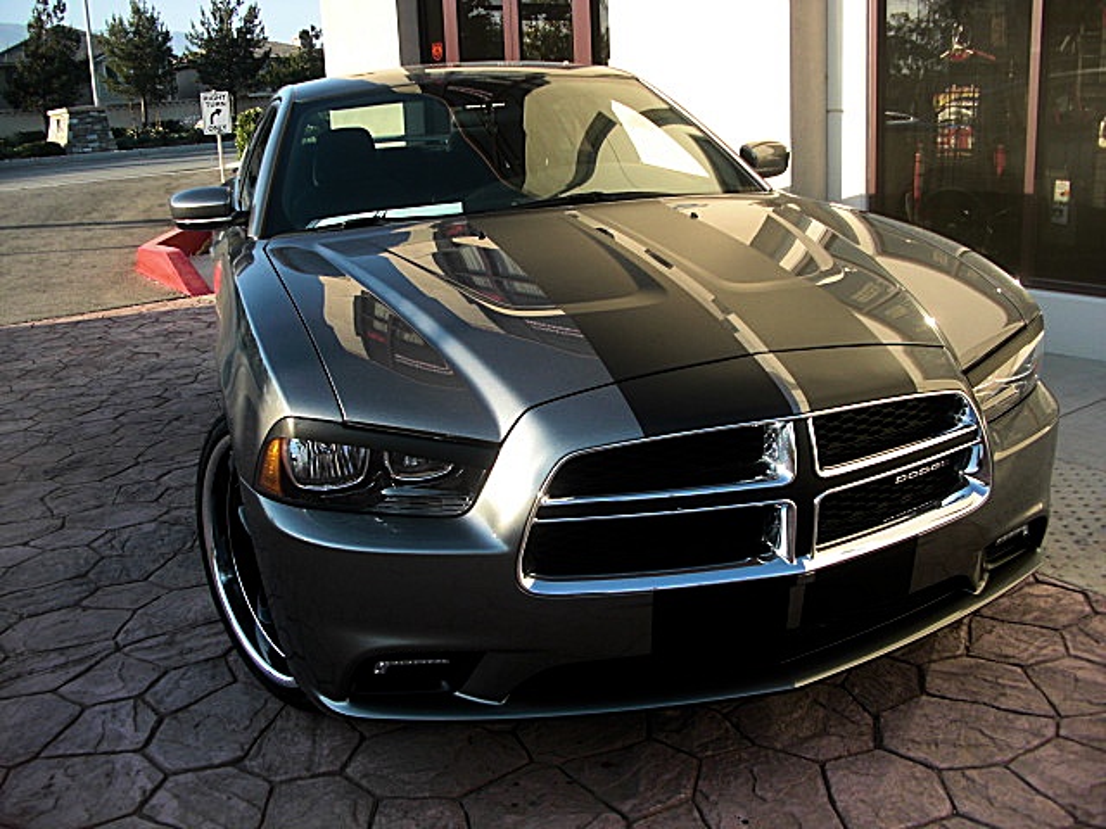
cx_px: 553
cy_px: 414
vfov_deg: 39.7
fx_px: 1150
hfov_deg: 51.4
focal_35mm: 36
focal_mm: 6.3
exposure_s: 1/320
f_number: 2.8
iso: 50
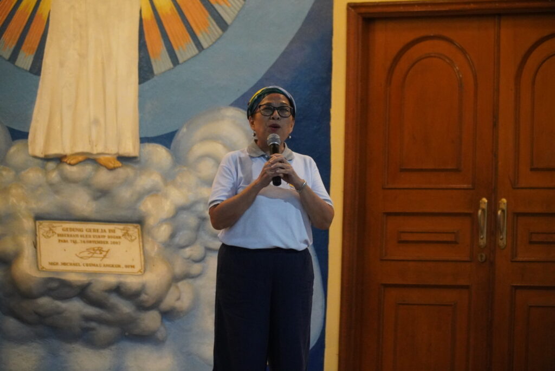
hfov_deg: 13.0
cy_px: 186
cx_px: 278
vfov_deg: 8.7
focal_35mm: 158
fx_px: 2429
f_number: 4
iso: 6400
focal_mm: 105
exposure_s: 1/80
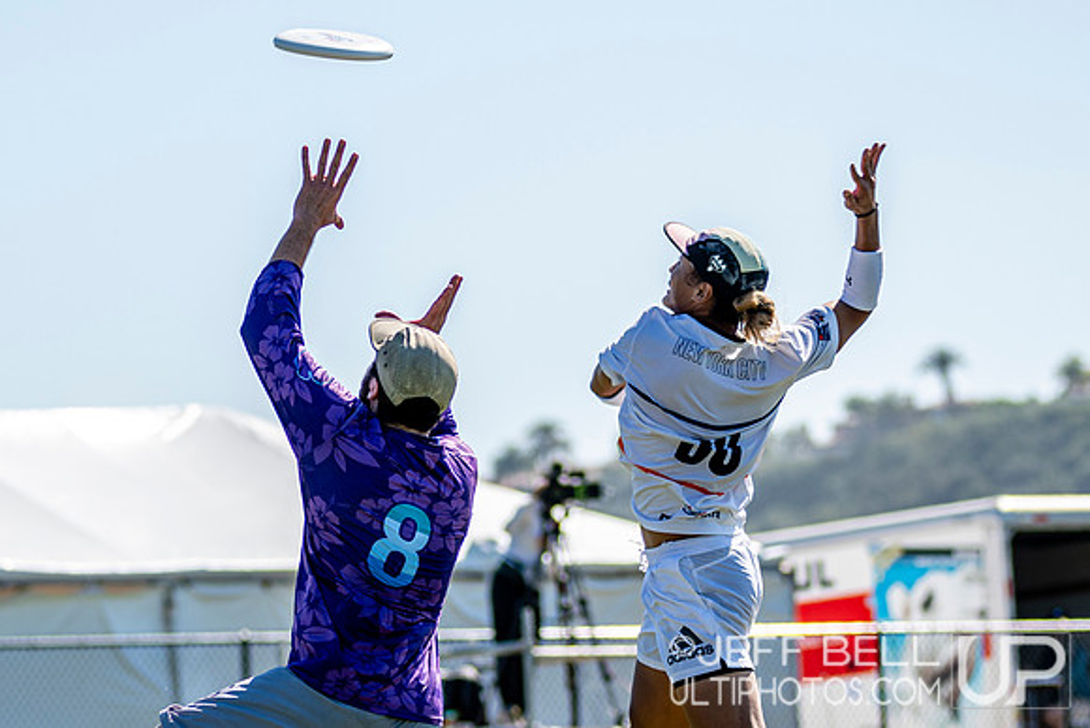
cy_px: 325
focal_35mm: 300
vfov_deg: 4.6
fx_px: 9096
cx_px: 339
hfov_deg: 6.9
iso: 100
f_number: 3.2
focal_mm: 120
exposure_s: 1/1250
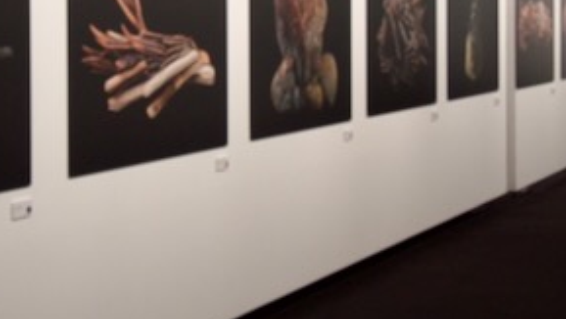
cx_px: 192
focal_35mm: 85
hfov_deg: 24.9
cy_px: 56
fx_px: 1277
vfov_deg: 14.2
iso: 400
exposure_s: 1/50
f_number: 3.1
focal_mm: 8.4
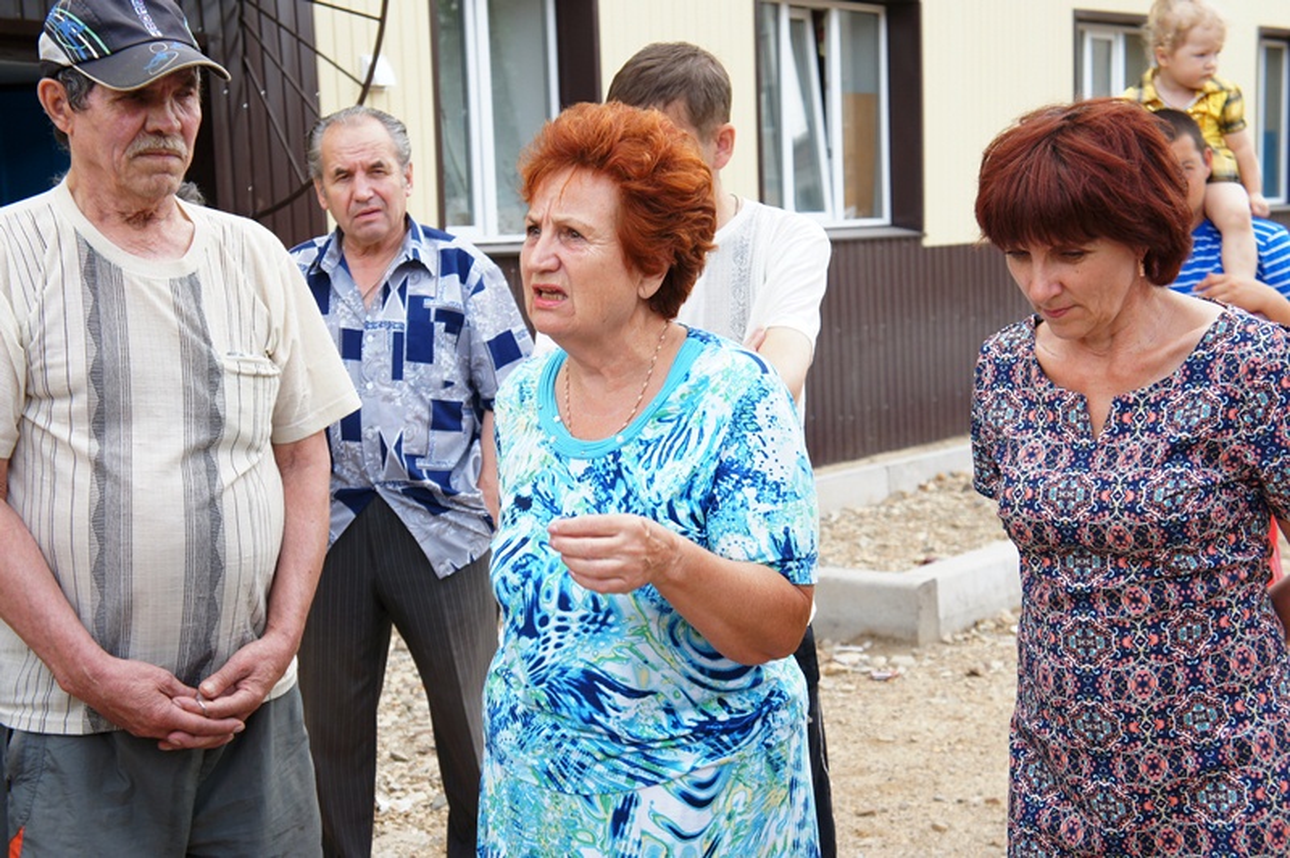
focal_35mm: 62
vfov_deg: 22.0
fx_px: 2202
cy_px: 429
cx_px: 645
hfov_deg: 32.7
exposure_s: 1/125
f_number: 5.6
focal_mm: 41
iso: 200
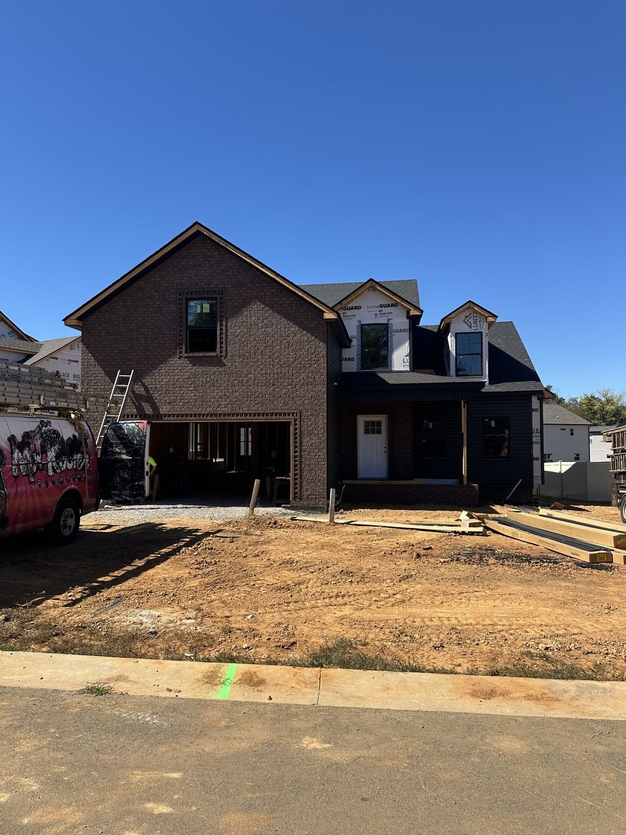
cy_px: 418
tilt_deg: +3.2
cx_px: 313
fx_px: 579
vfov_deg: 71.6
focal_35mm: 24
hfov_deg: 56.8
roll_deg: +0.3
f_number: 1.78
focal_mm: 6.86
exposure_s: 1/3597
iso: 80
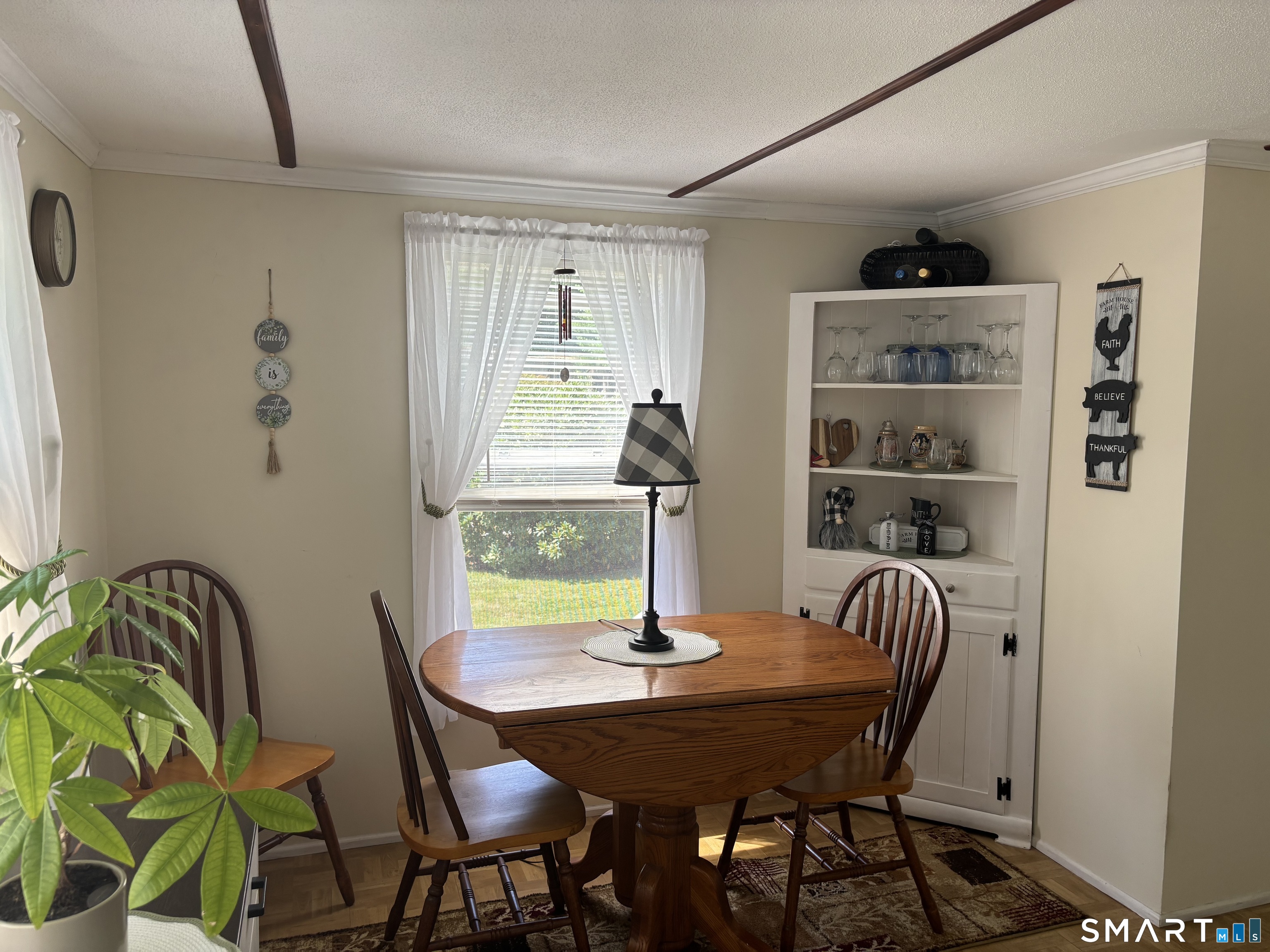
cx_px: 635
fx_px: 954
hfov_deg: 67.3
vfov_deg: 53.1
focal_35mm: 26
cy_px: 476
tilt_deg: -5.6
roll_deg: -0.4
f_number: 1.6
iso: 40
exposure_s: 1/121
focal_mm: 5.96
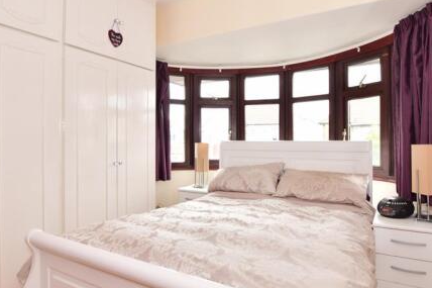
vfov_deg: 55.0
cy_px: 137
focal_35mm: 23
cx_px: 207
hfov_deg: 76.1
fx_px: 276
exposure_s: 1/50
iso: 400
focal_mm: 10
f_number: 7.1
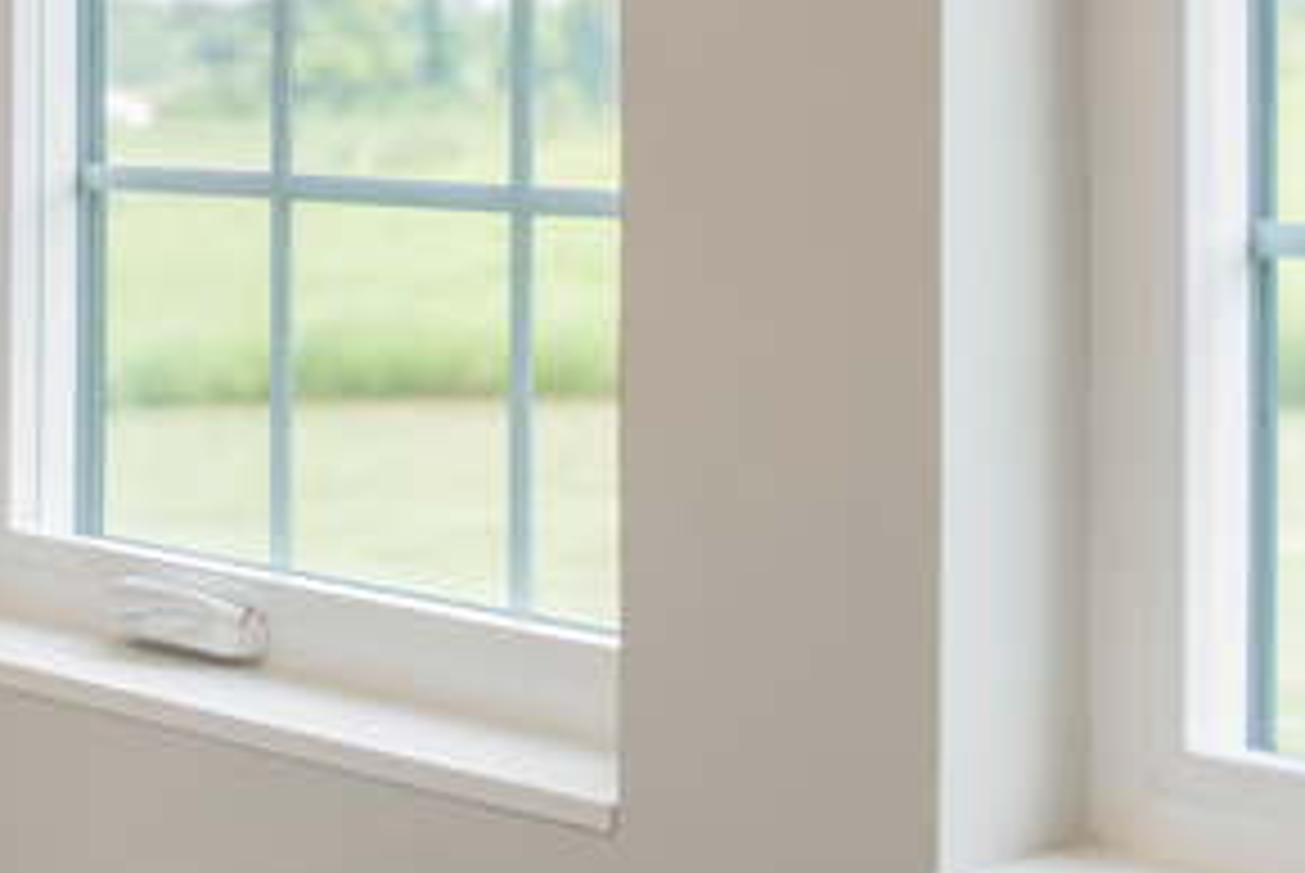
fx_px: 3375
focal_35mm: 93
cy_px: 32
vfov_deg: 14.5
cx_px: 36
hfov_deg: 21.2
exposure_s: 1/125
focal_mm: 45
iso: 100
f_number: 2.8
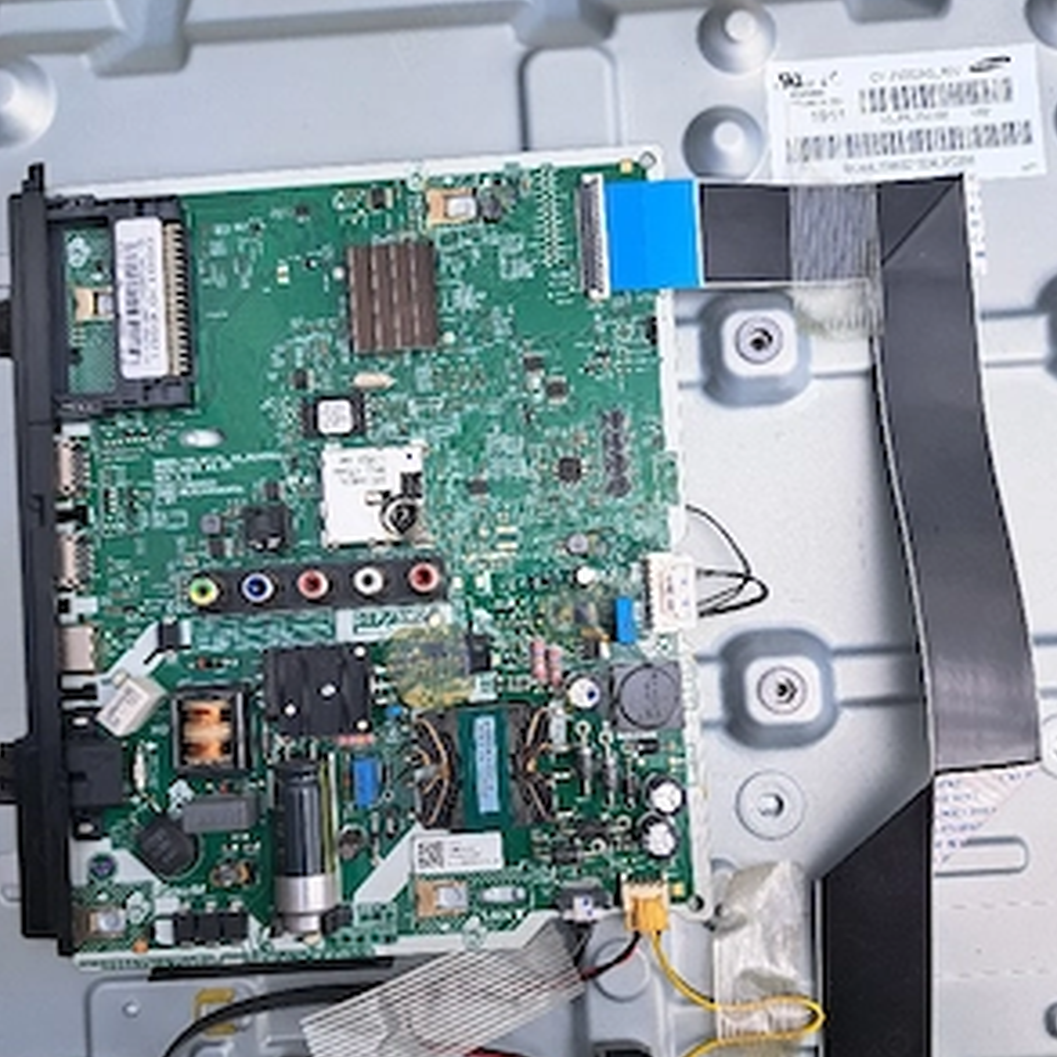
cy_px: 577
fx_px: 1002
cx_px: 538
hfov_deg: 55.6
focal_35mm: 29
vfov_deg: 55.5
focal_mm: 5.23
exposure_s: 1/278
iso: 50
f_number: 1.8
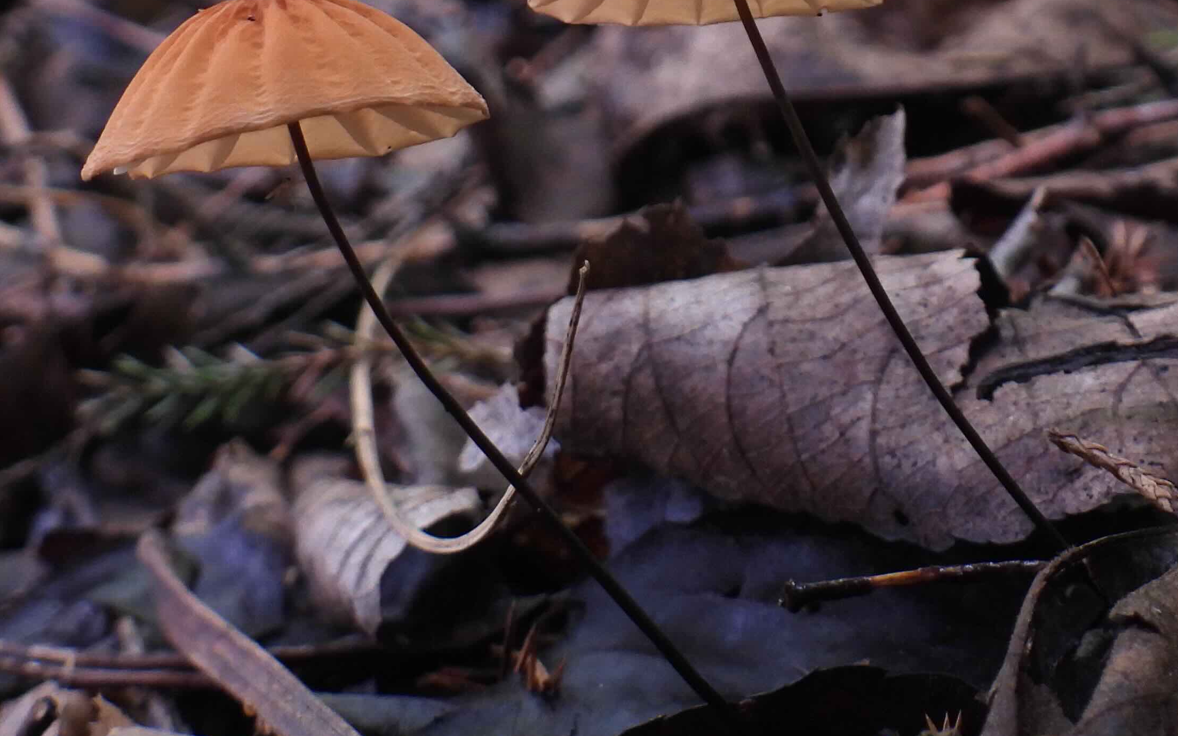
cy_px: 18
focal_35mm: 73
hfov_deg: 28.1
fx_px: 2344
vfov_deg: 17.5
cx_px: 707
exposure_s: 1/30
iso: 280
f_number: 3.2
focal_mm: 5.9
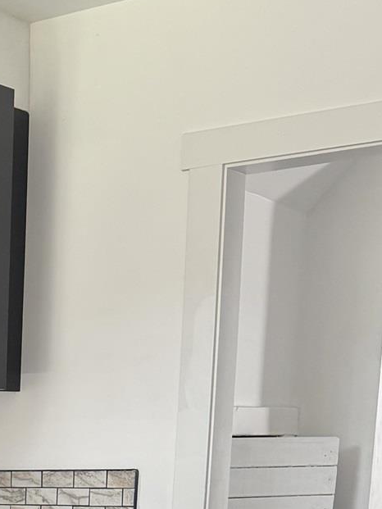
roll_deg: +0.5
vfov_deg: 19.6
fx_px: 1309
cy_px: 727
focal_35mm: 89
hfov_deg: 15.0
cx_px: -247
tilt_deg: -11.5
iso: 200
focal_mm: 6.76
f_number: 1.78
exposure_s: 1/121
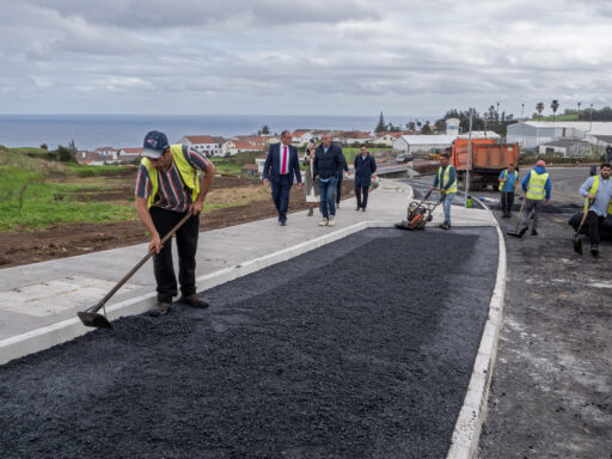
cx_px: 306
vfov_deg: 44.2
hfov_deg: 56.8
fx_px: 566
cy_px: 230
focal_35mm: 32
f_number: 5.6
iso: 200
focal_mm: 16
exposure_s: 1/400
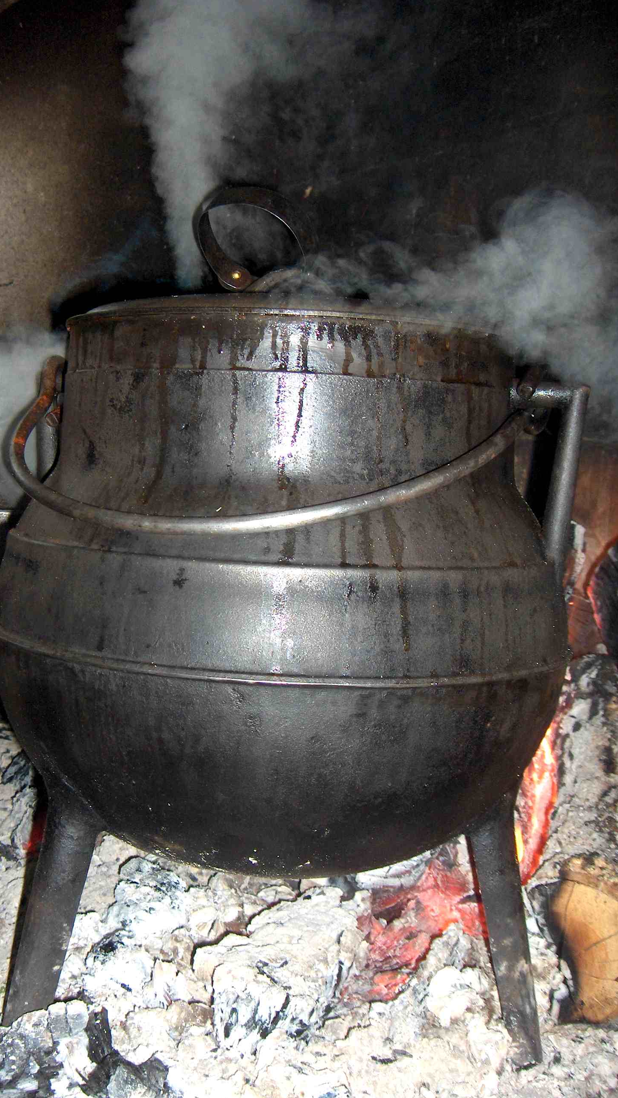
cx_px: 204
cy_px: 553
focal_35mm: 43
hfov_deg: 27.5
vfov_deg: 47.4
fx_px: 1253
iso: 100
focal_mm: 8
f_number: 2.8
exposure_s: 1/60
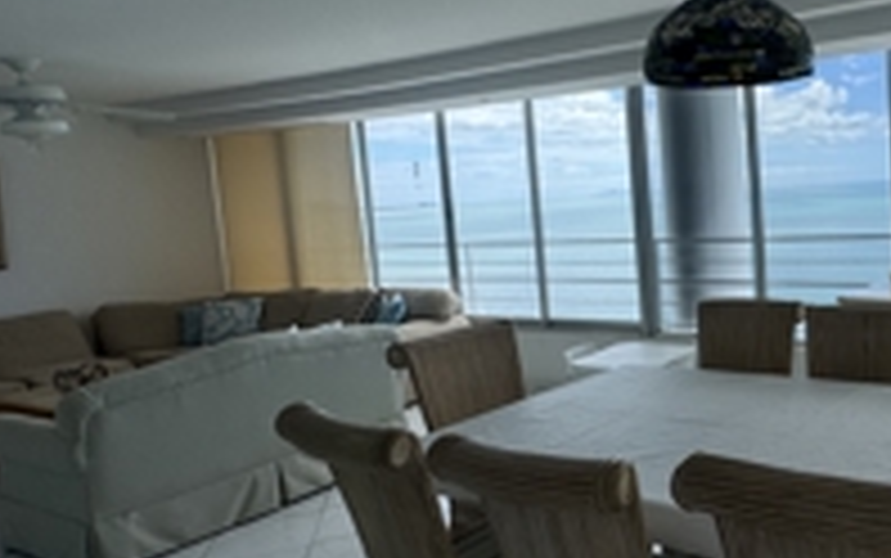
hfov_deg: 54.4
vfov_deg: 41.8
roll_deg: +2.8
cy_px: 234
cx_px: 810
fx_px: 729
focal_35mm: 30
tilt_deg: -2.5
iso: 40
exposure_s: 1/796
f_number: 2.2
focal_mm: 2.22
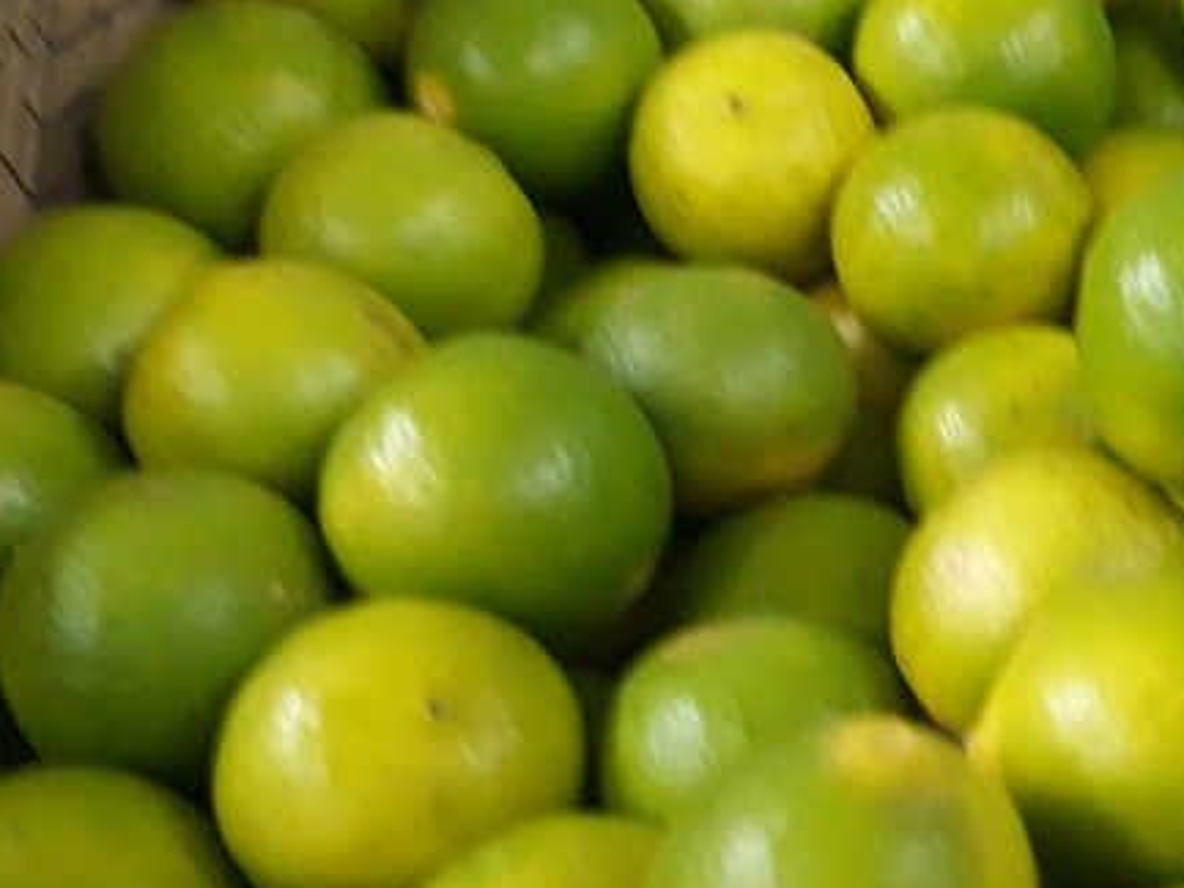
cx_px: 1335
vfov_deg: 22.9
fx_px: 2189
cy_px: 523
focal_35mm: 64
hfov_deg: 27.4
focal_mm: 3.6
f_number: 1.9
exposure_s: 1/15
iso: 200
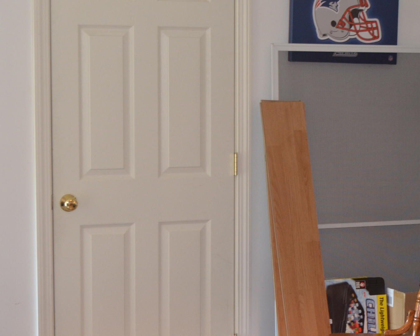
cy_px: 180
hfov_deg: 19.1
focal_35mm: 100
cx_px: 290
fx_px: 1243
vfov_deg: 15.4
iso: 800
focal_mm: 32
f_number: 4.8
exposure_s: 1/6
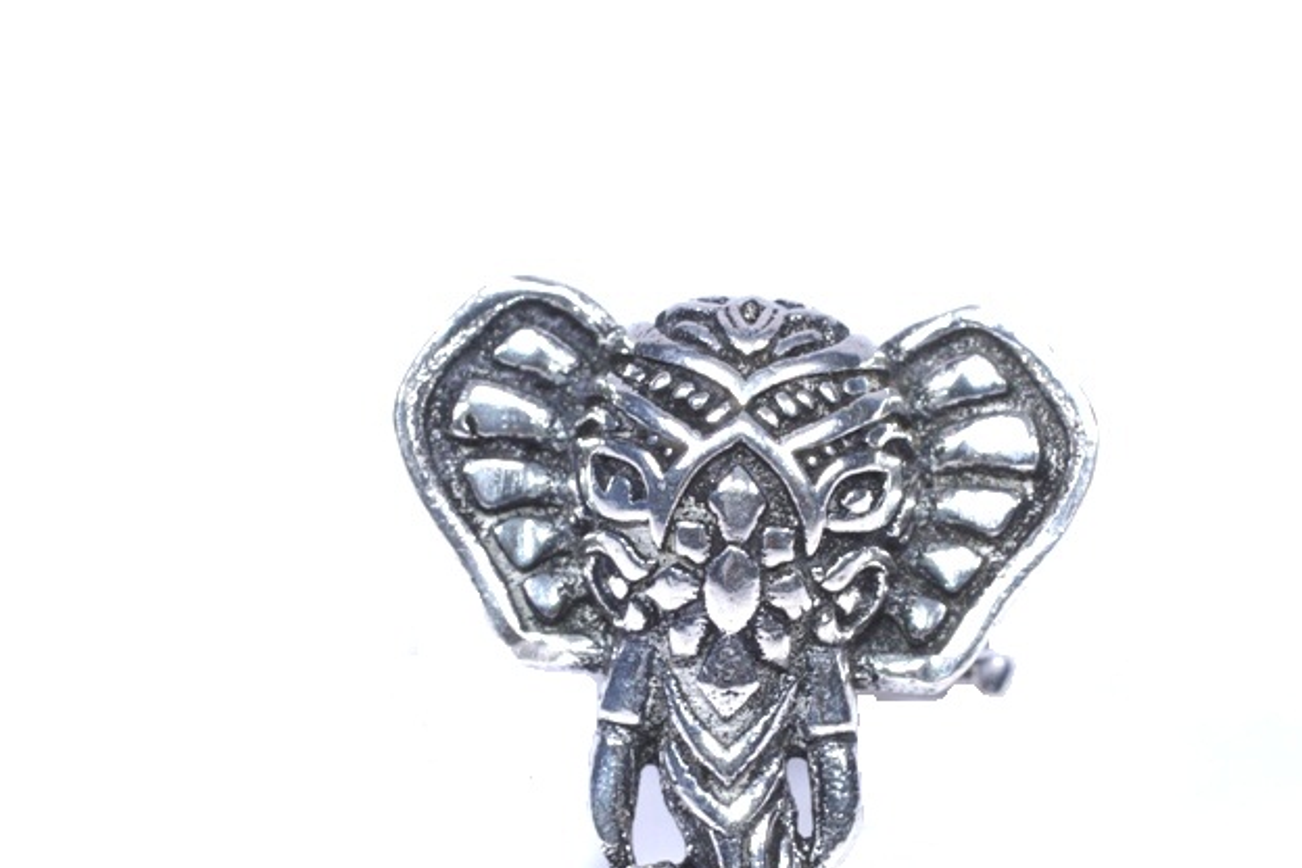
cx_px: 728
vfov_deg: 8.4
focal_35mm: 164
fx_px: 5931
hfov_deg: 12.5
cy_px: 571
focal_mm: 100
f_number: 16
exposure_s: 1/125
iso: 250
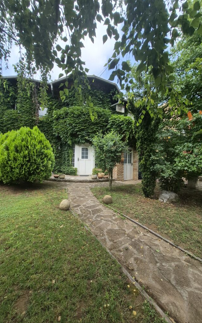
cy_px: 163
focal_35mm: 14
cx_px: 101
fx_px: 123
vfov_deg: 105.3
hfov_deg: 78.6
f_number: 2.2
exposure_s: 1/696
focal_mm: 1.74
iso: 40
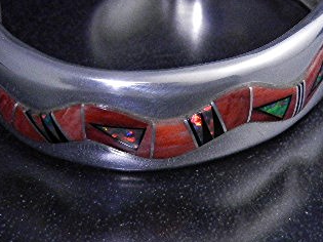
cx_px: 160
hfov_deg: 16.4
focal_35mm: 120
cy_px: 66
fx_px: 1119
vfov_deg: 12.3
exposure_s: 1/30
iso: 800
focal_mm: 10.6
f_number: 8
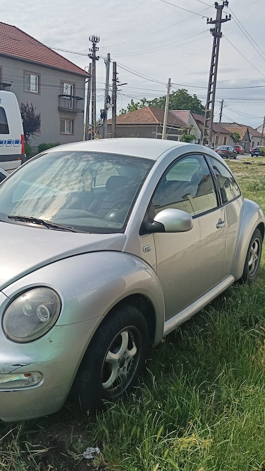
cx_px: 94
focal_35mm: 30
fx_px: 375
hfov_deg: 38.6
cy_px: 236
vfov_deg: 64.3
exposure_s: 1/997
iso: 64
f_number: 1.8
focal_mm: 3.98
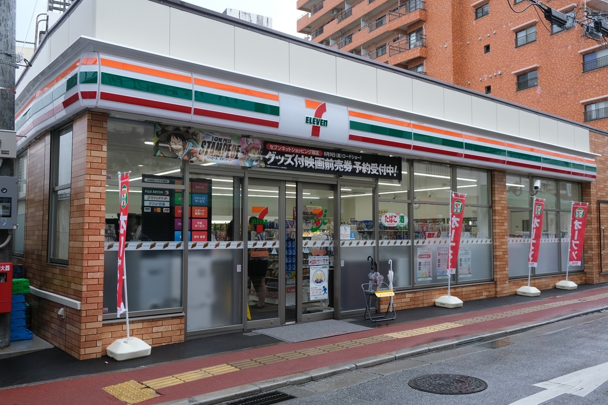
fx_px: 524
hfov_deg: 60.3
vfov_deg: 42.3
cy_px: 202
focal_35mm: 31
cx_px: 304
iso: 320
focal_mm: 20.5
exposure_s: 1/110
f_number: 4.5
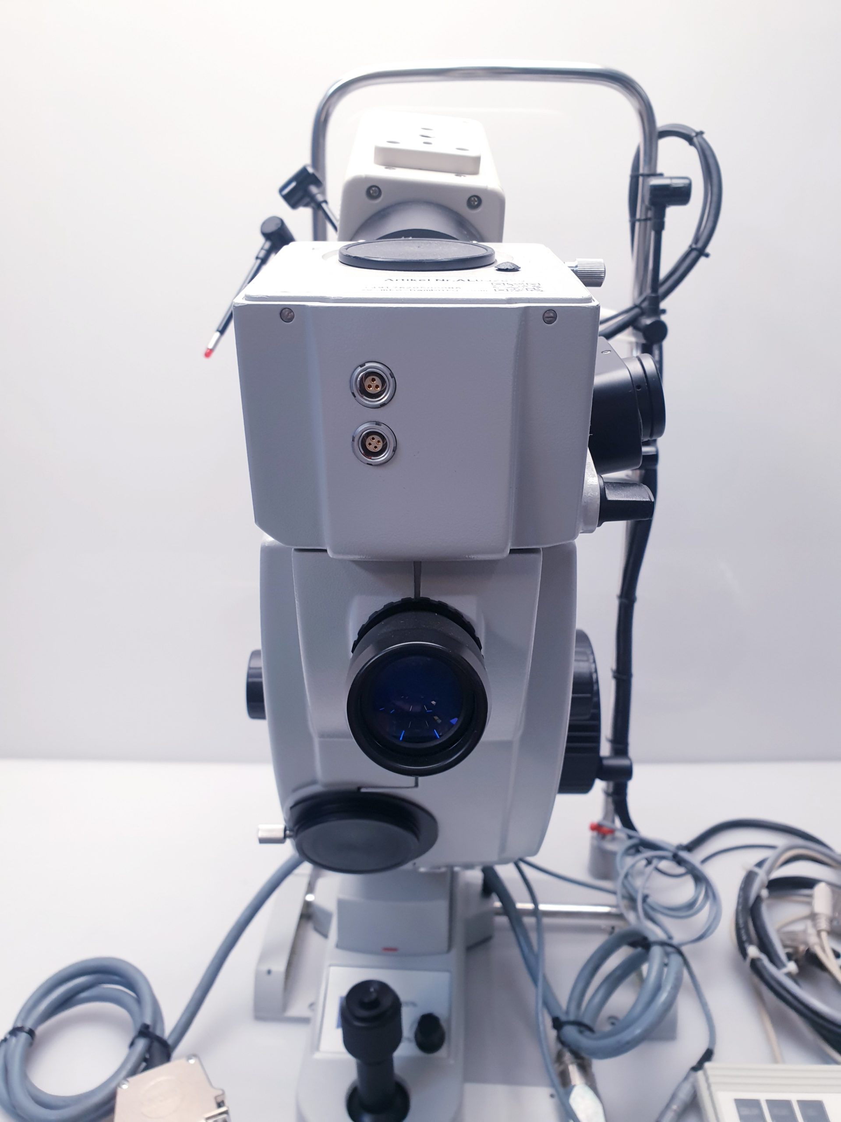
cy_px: 561
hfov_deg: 53.1
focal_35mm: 26
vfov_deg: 67.3
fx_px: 842
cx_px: 420
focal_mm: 4.3
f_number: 2.4
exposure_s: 1/50
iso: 80
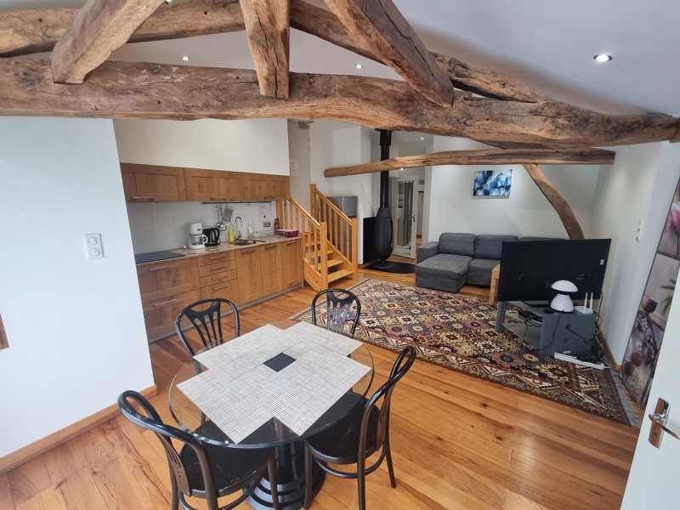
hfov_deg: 106.2
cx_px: 340
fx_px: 255
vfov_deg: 89.9
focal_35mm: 13
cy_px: 255
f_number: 2.2
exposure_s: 1/50
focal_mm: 2.2
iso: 160
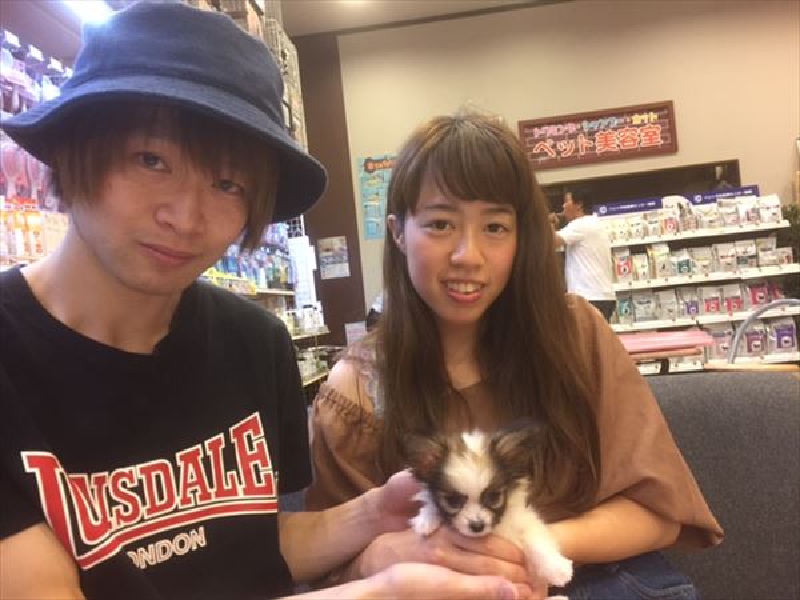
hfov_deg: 61.7
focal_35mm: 29
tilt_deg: +1.1
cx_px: 400
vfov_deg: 48.2
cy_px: 300
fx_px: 670
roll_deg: +4.3
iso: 160
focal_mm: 4.15
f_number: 2.2
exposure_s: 1/30
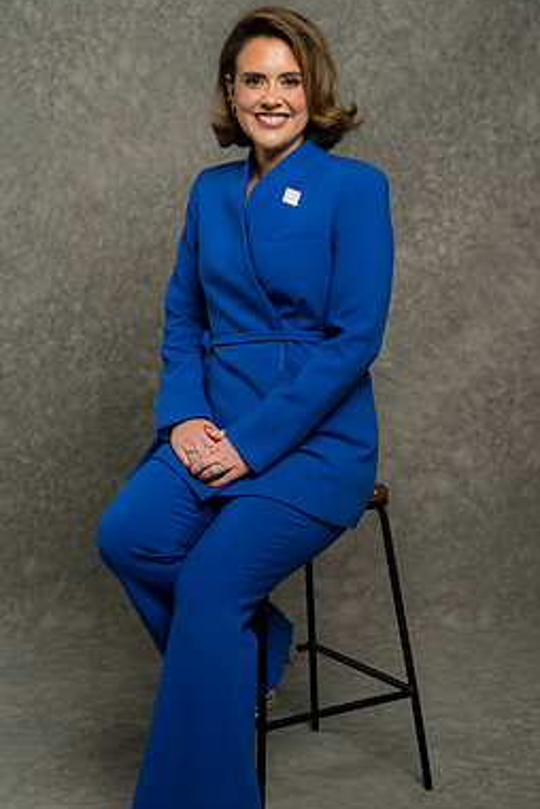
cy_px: 414
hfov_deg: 20.9
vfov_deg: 31.0
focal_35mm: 65
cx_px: 251
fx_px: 1462
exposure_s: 1/160
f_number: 4
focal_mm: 55
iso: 125
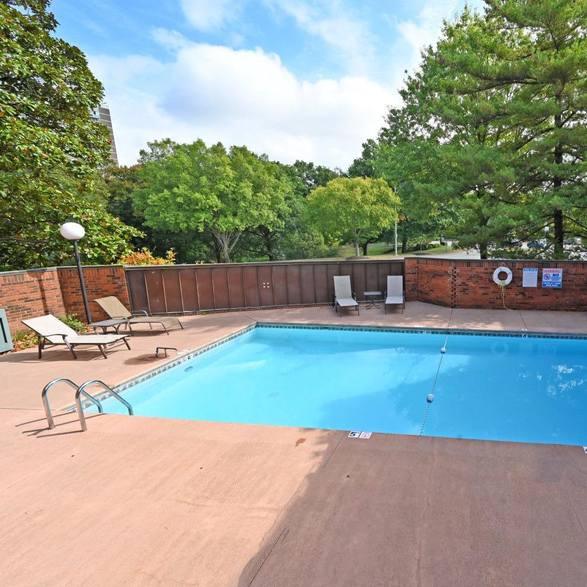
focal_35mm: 18
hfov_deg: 74.9
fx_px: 345
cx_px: 440
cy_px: 291
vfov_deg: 80.7
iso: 250
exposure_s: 1/200
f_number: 11
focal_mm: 14
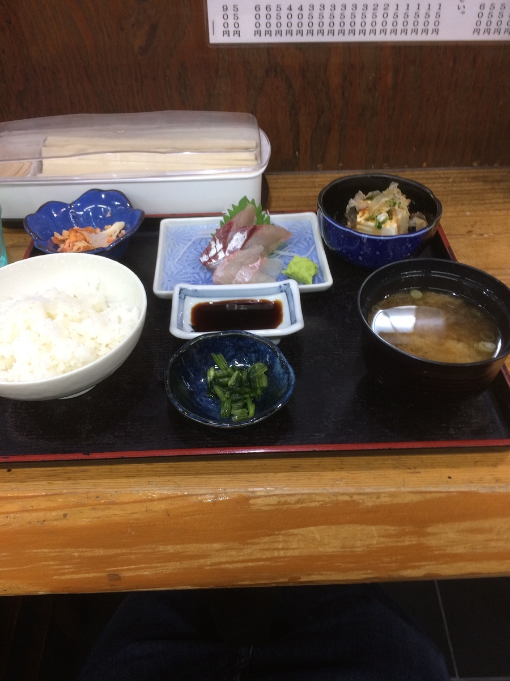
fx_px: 570
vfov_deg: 61.7
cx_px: 255
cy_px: 340
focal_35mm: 29
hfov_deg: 48.2
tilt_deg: -45.7
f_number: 2.2
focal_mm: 4.15
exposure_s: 1/30
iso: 80
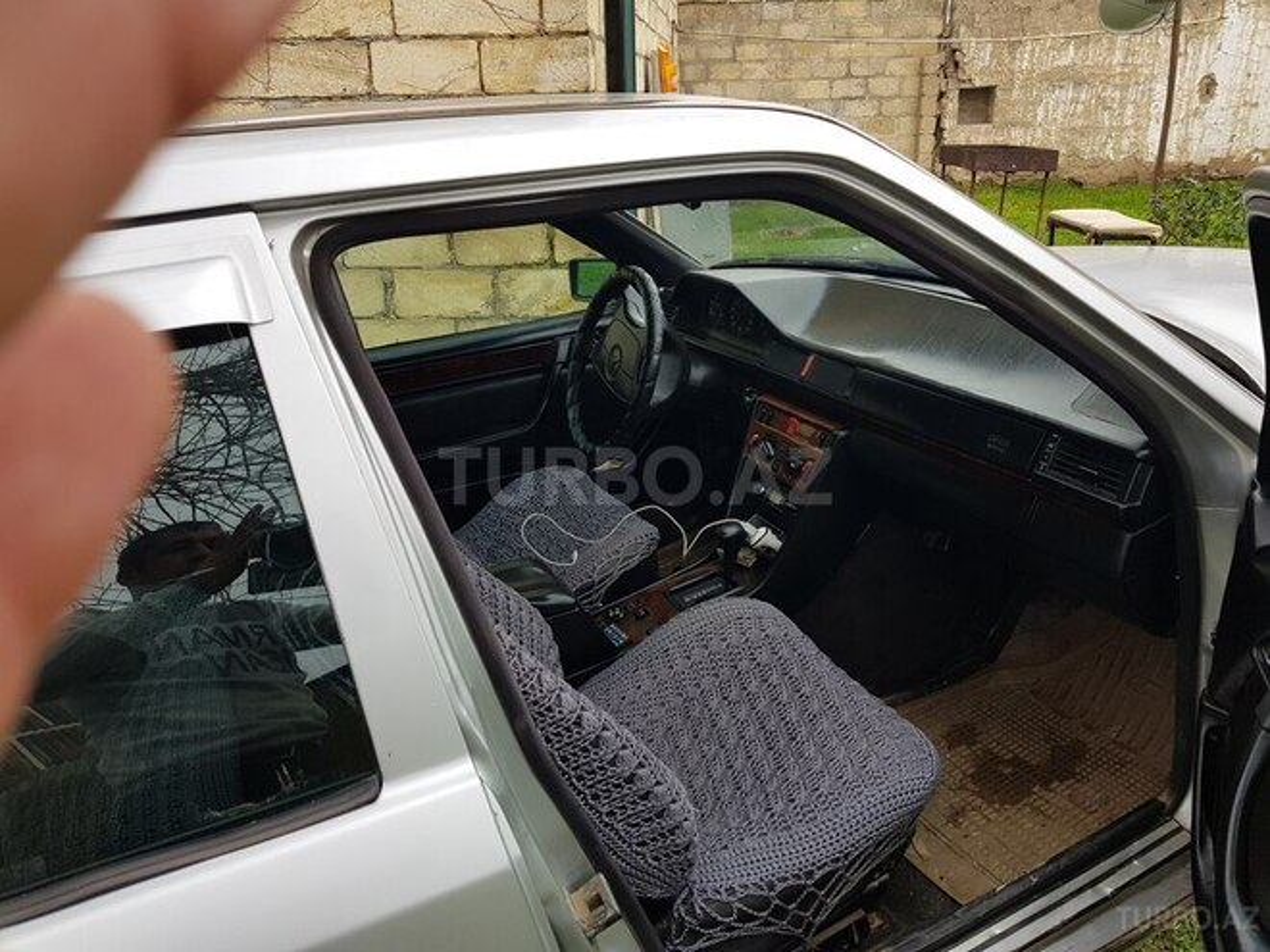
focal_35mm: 26
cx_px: 635
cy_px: 476
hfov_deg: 67.3
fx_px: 954
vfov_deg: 53.1
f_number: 1.7
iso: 40
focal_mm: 4.2
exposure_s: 1/149
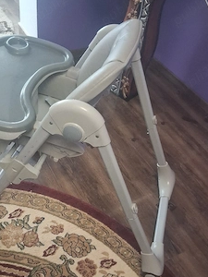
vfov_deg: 51.2
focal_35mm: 36
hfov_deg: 39.4
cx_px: 78
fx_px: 288
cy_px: 158
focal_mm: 4
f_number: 1.8
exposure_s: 1/100
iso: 400
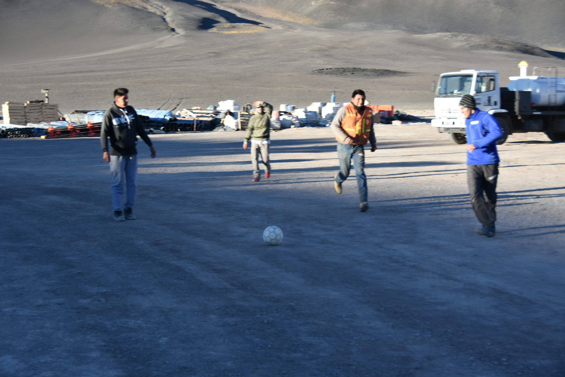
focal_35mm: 69
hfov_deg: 29.2
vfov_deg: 19.7
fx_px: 1083
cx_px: 282
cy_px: 188
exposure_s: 1/250
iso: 100
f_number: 4.5
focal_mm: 46
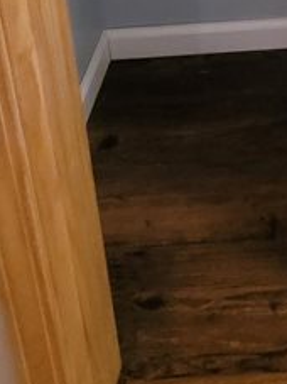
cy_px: -336
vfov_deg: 20.9
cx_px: 390
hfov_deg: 23.0
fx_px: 609
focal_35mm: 55
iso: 800
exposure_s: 1/24
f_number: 2.2
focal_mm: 1.74
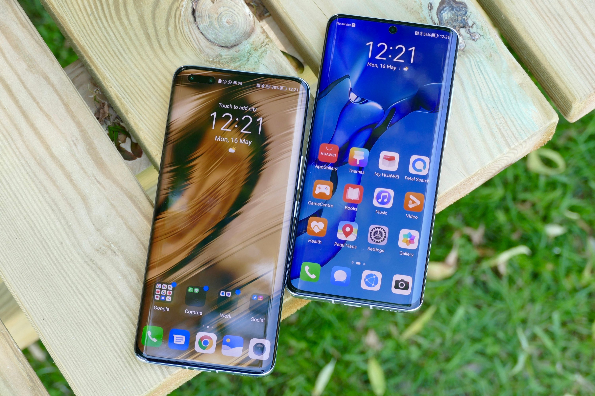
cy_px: 198
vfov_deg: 11.6
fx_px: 1950
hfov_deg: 17.3
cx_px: 298
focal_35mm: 118
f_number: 4.5
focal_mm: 43.05
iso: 200
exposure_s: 1/80
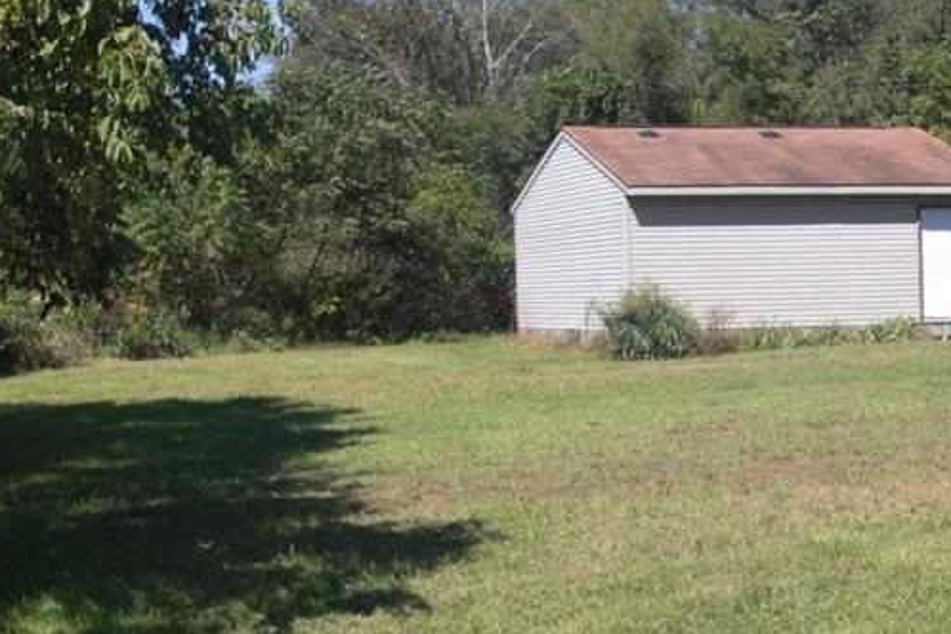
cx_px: 468
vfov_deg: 17.6
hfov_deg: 26.3
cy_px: 453
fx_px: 2034
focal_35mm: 77
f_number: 2.8
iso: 50
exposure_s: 1/640
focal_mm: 6.3
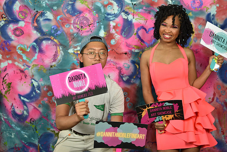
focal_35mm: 52
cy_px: 76
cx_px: 114
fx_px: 331
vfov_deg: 25.8
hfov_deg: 37.8
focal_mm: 35
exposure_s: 1/125
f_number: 2.5
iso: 320
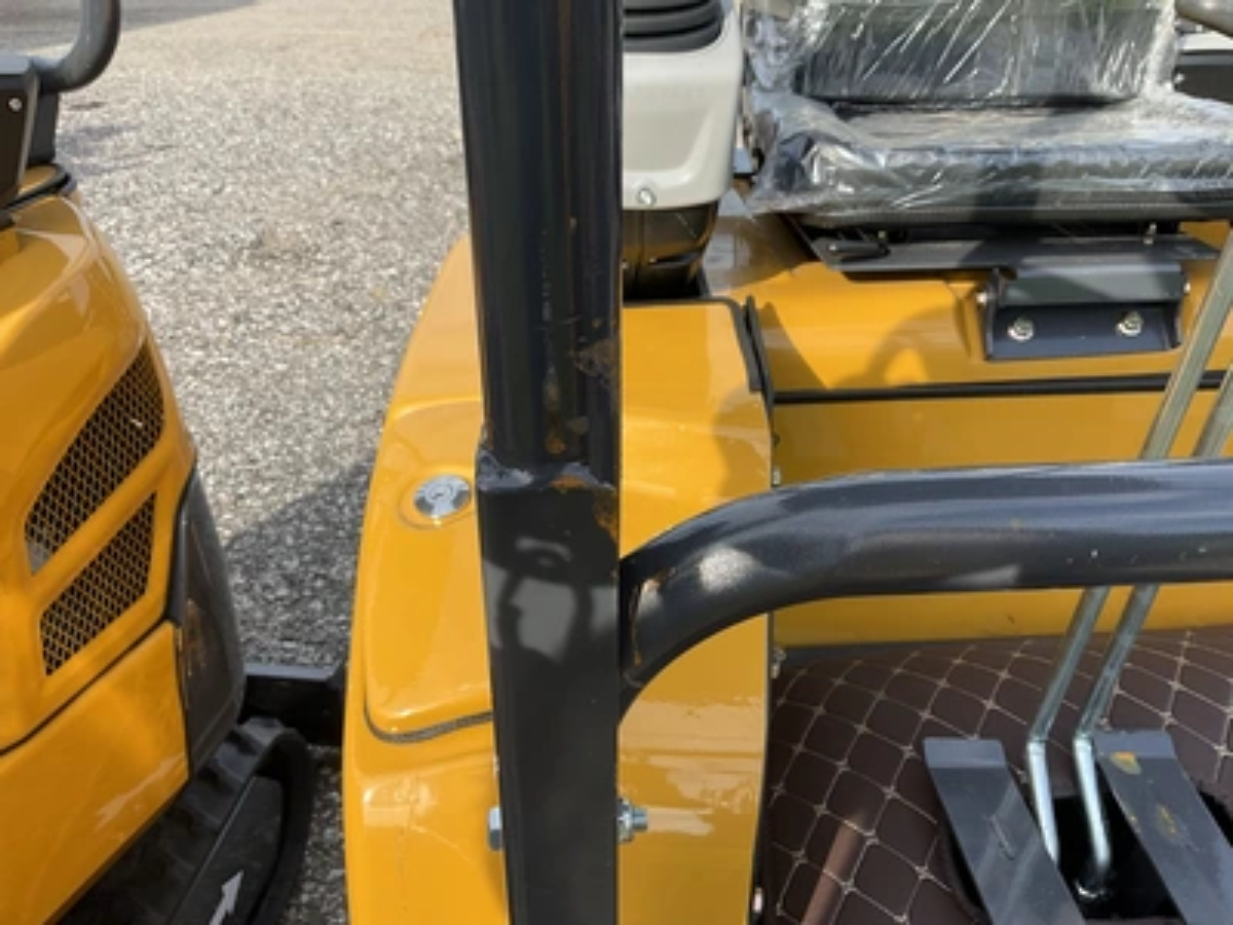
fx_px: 1033
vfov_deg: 48.2
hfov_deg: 61.7
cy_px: 462
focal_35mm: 29
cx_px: 616
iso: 25
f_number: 1.8
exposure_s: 1/613
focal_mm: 3
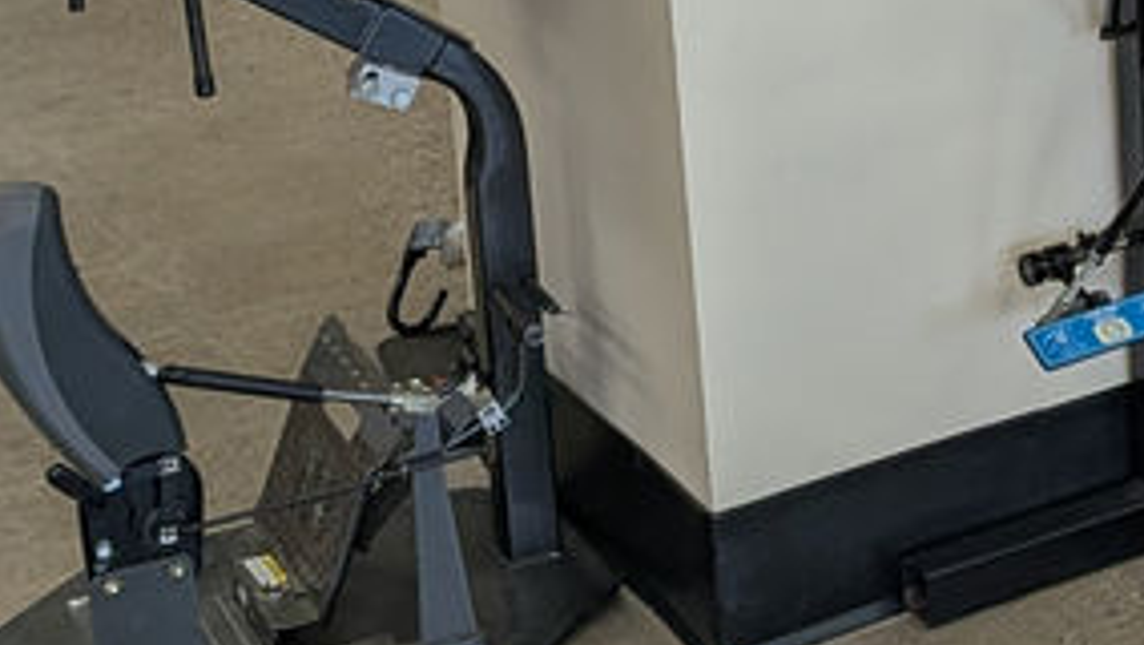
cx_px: 1833
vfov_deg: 9.9
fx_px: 3581
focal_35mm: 118
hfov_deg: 16.2
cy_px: -423
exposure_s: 1/188
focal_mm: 6.81
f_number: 1.85
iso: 117
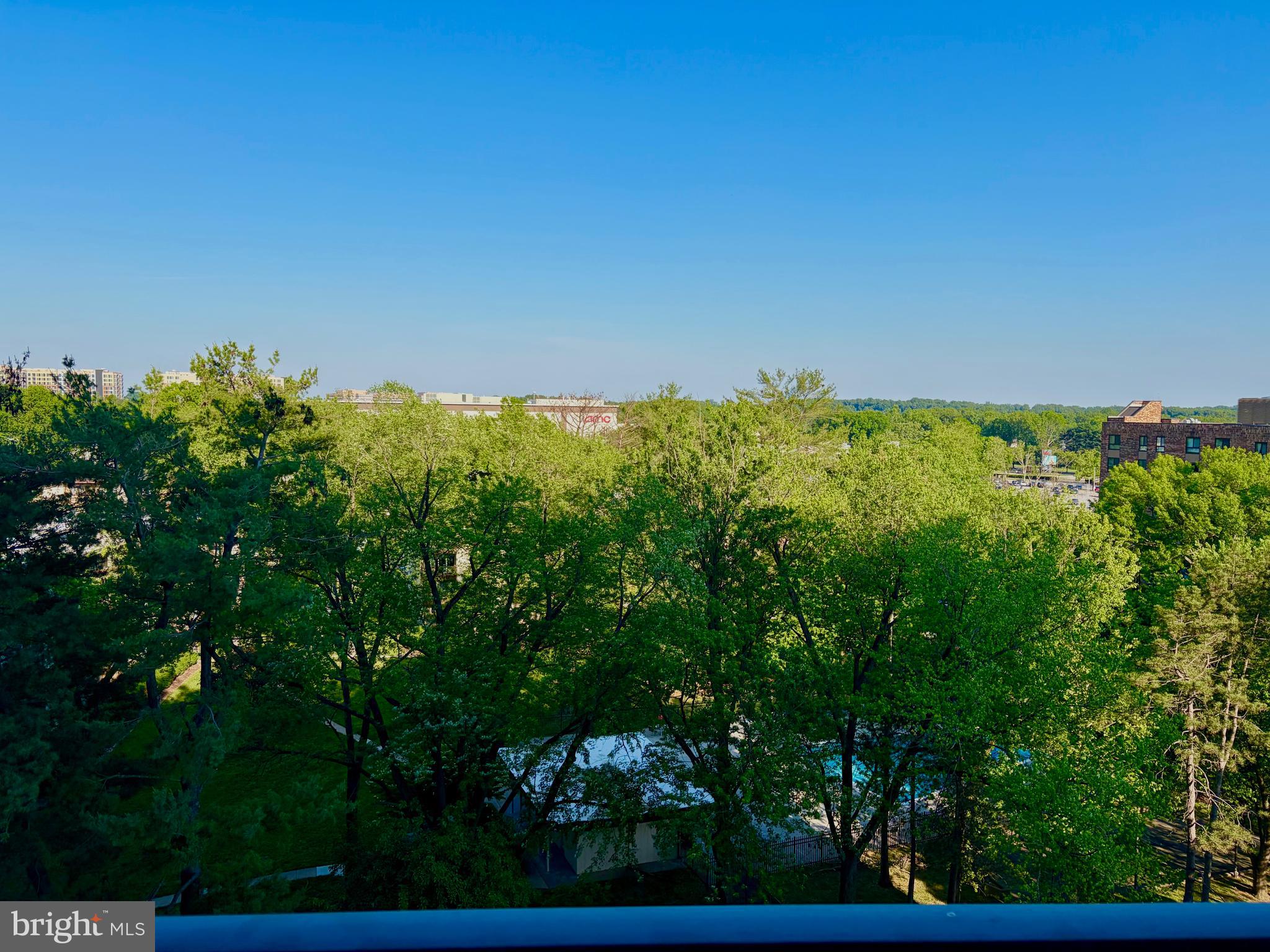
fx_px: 954
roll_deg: -0.8
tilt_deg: -2.0
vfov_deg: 53.1
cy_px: 476
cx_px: 635
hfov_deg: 67.3
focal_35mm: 26
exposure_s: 1/2451
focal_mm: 5.96
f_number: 1.6
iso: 50
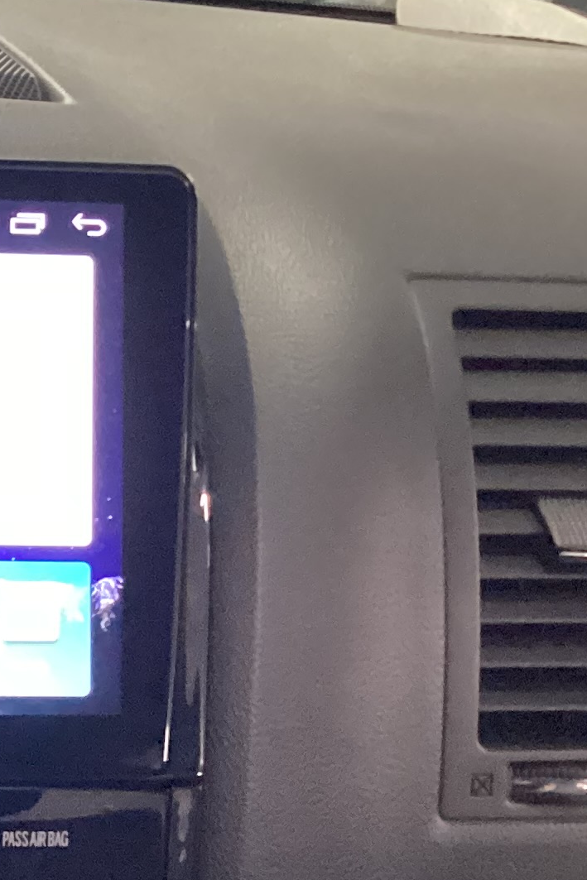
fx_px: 2420
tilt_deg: -25.2
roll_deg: -4.1
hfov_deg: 12.6
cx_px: -463
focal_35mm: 99
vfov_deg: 20.4
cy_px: 714
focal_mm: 3.3
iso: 400
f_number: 2.4
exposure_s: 1/25
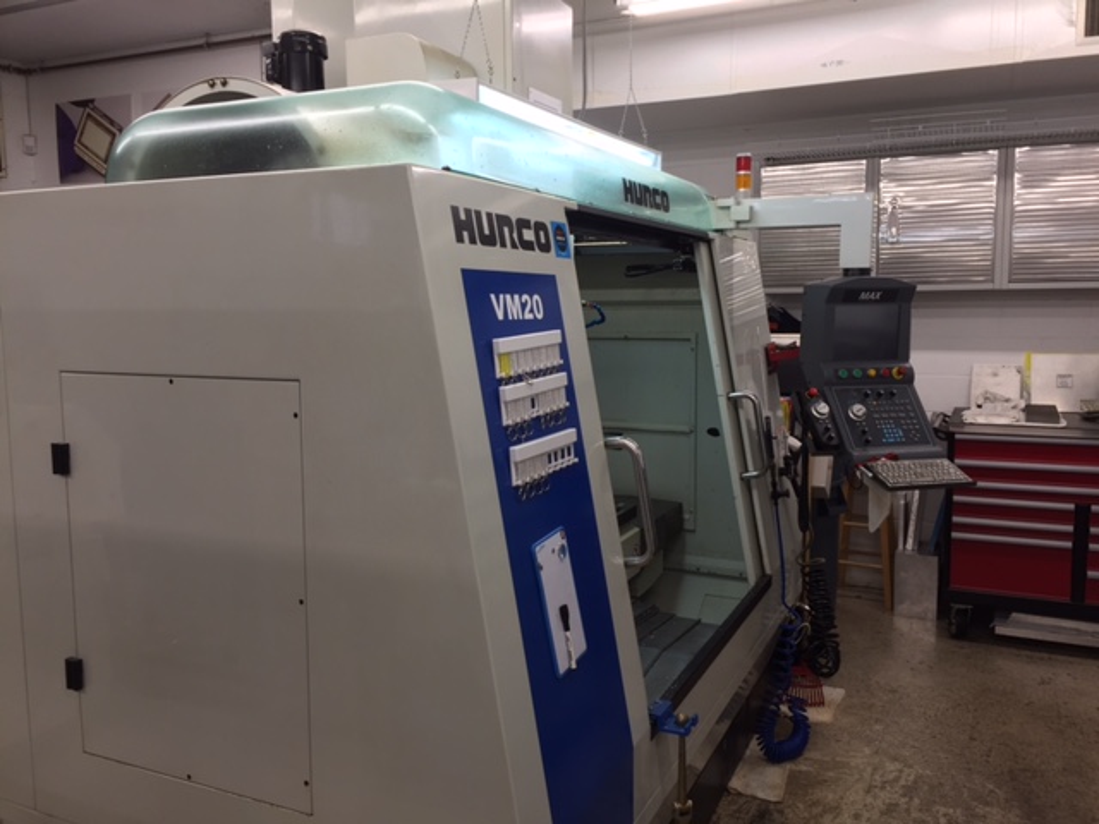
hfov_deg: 61.7
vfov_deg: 48.2
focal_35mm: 29
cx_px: 550
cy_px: 412
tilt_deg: -6.5
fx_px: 921
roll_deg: +0.4
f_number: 2.2
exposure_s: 1/40
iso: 32
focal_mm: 4.15
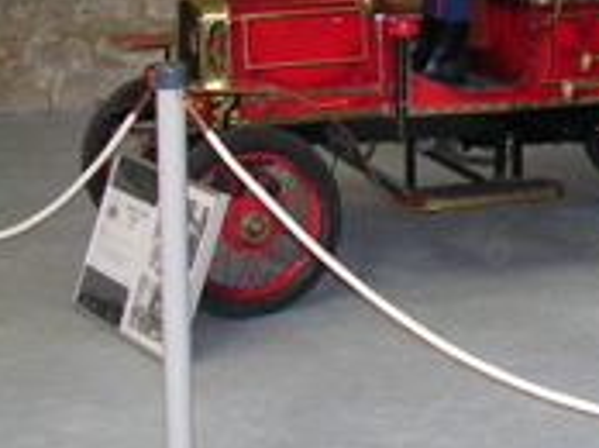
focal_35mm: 105
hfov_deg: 17.4
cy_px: 28
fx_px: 1814
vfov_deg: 13.9
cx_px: 816
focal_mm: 5.8
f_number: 2.8
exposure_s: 1/60.1
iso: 200
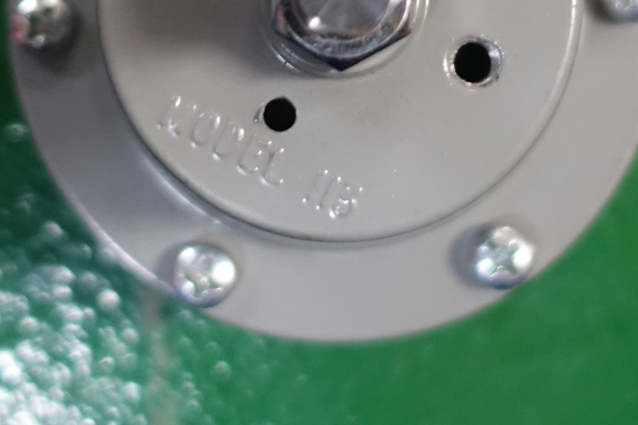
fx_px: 1648
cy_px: -94
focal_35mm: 93
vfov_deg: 14.2
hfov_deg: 21.9
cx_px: 362
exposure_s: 1/30
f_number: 1.8
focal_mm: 8.8
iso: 640
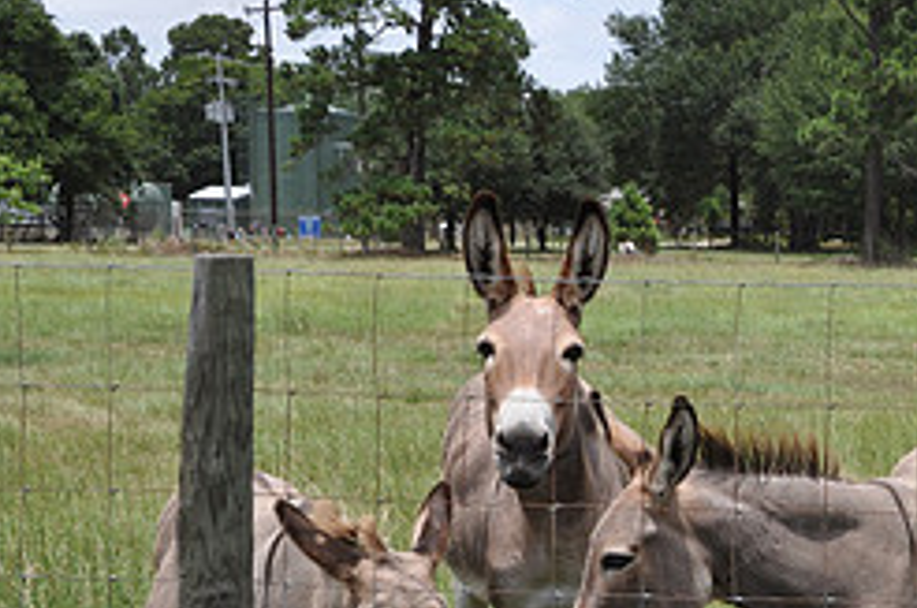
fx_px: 2339
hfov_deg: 21.2
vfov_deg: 14.6
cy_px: 584
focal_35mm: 92
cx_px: 980
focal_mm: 26
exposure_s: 1/125
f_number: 11
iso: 200
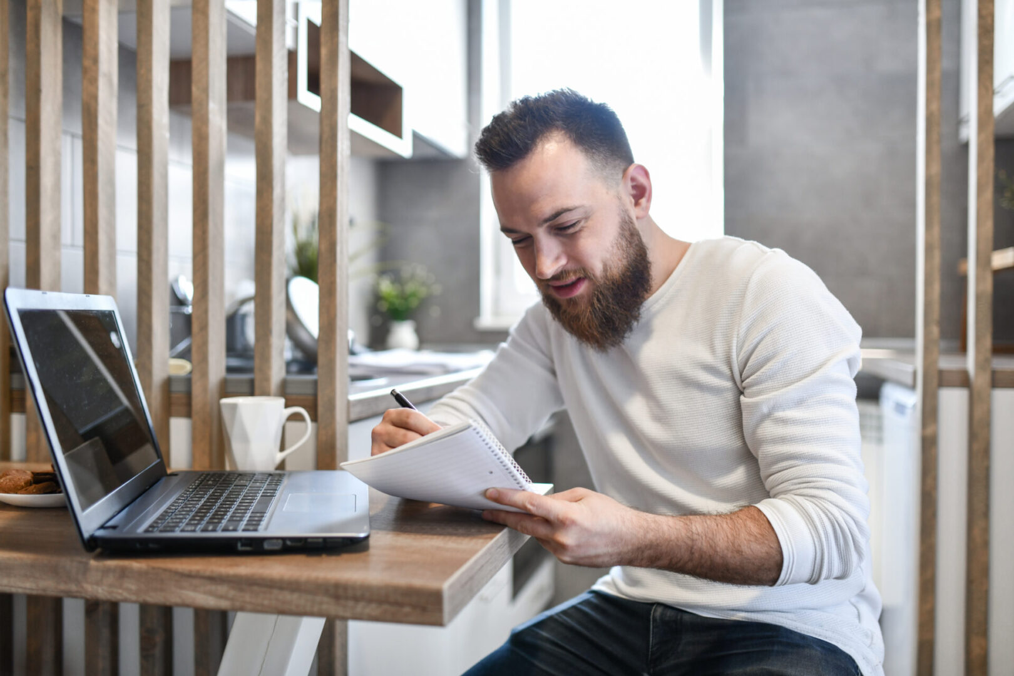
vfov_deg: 37.9
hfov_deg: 54.4
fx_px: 986
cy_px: 338
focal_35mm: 35
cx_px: 507
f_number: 1.8
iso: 400
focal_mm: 35
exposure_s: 1/200
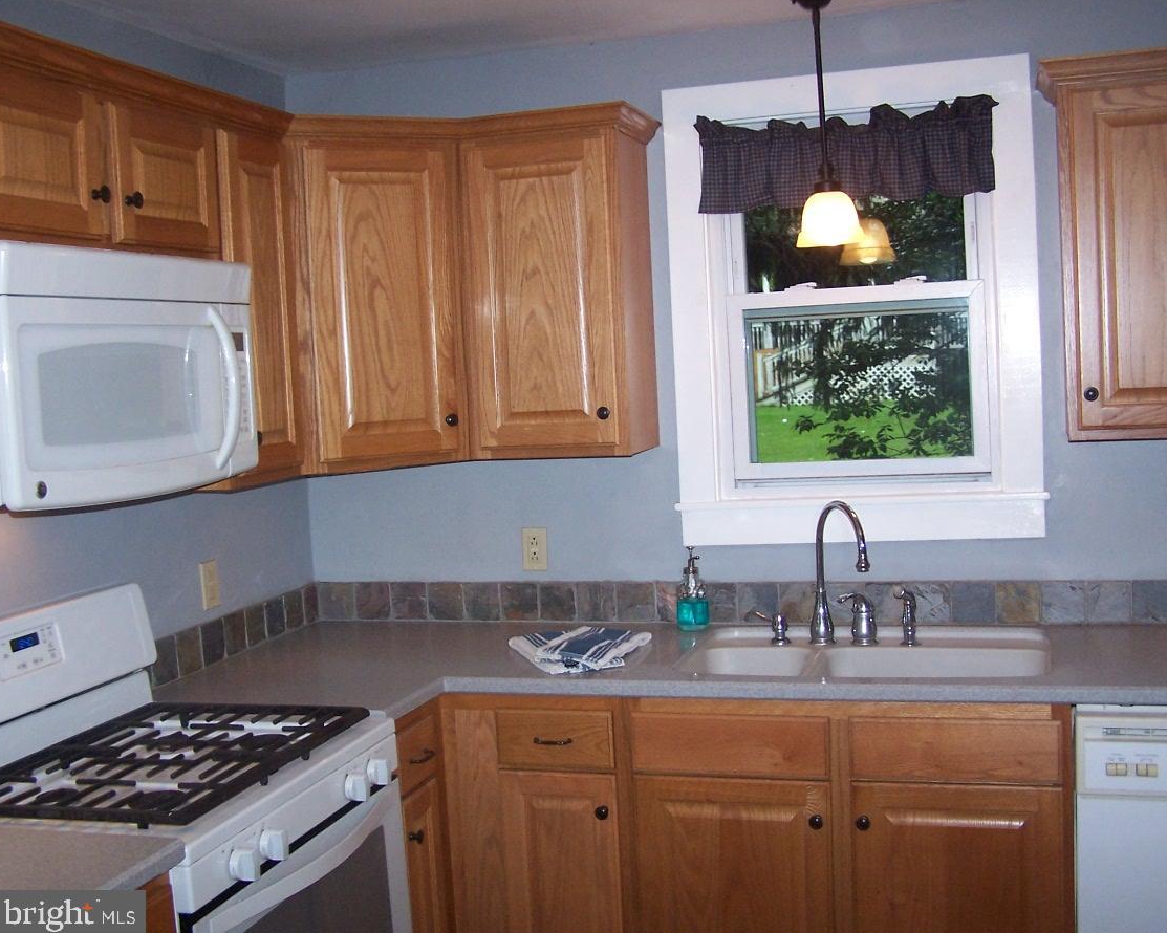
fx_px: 1381
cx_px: 622
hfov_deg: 45.8
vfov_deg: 37.3
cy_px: 469
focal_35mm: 40
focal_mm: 6.3
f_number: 2.8
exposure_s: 1/60
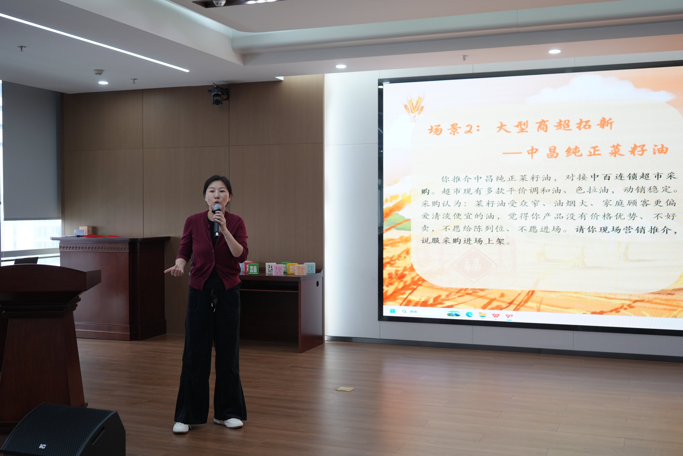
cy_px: 228
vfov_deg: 33.4
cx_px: 342
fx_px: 759
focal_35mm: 40
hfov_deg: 48.5
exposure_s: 1/160
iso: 800
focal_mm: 40
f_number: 4
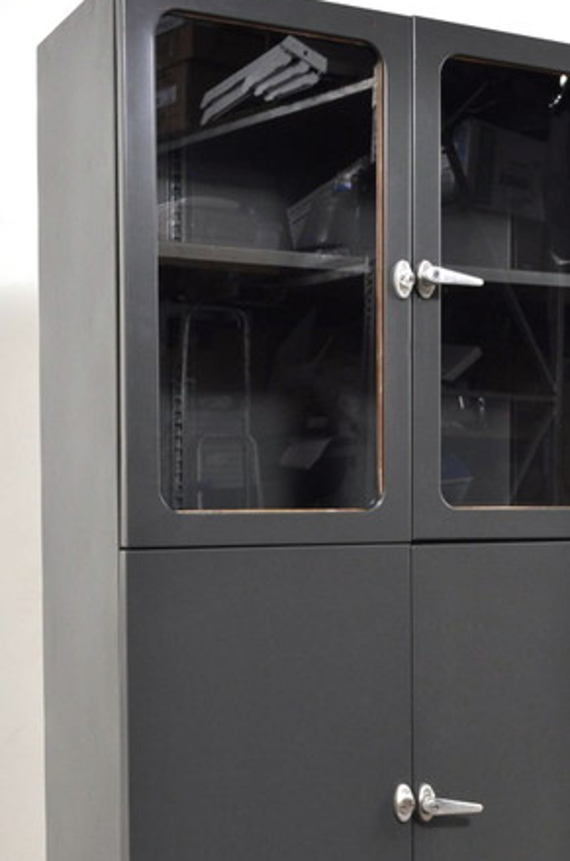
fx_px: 1383
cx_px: 345
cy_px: 556
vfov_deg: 34.3
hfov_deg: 23.3
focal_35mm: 58
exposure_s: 1/125
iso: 400
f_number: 8
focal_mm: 22
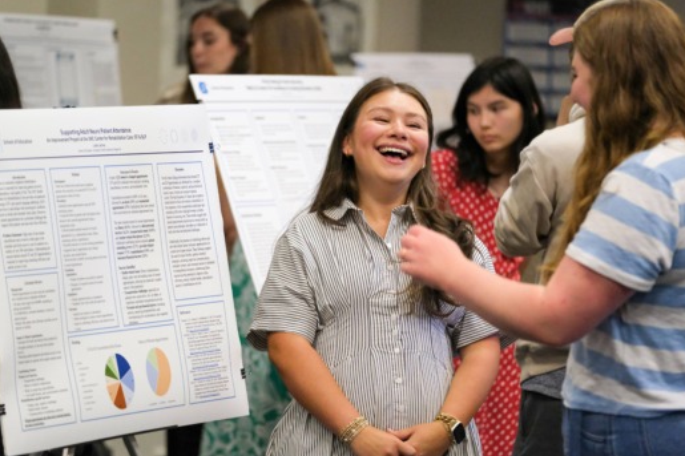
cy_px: 228
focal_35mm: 212
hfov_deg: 9.7
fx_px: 4032
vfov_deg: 6.5
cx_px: 343
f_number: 2.8
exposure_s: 1/750
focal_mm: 140
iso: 6400
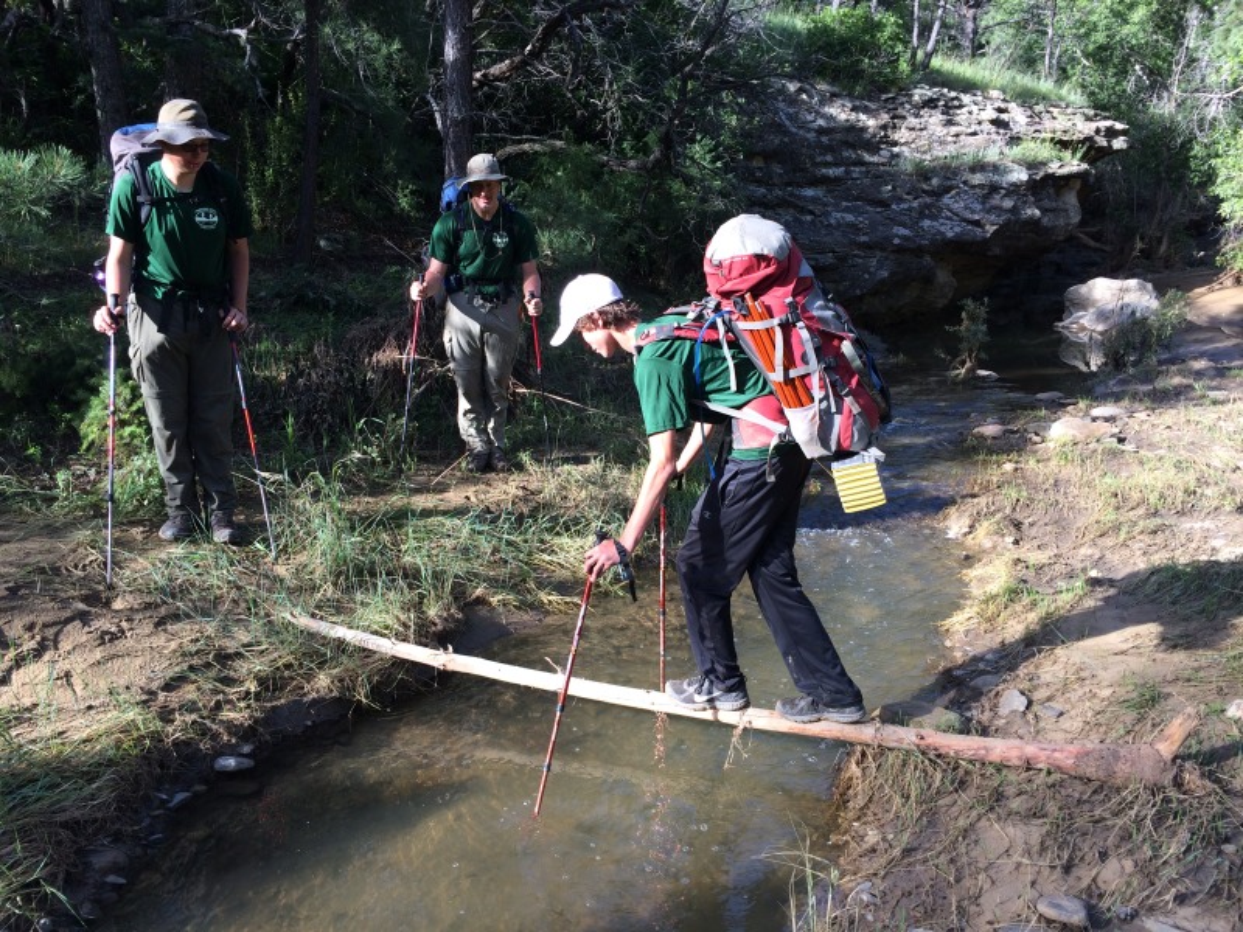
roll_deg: +0.3
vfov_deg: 48.2
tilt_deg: -13.9
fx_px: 1041
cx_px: 622
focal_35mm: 29
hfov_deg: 61.7
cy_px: 466
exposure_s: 1/233
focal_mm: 4.15
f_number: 2.2
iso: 32
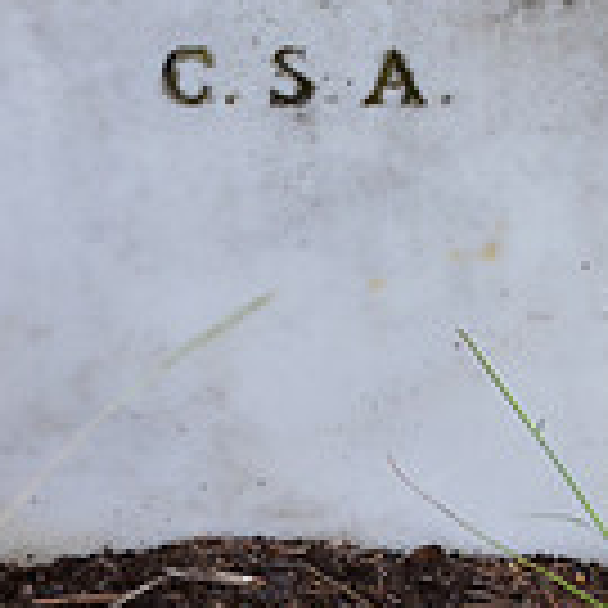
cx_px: 360
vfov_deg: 9.0
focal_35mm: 191
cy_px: -225
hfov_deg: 9.2
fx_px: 3792
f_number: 4.5
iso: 400
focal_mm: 35
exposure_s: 1/80
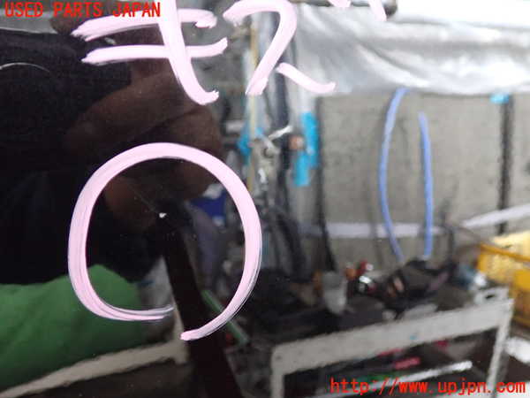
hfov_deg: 56.8
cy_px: 199
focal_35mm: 32
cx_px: 265
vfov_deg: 44.2
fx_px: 490
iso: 800
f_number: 2.4
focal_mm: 5.79
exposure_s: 1/25
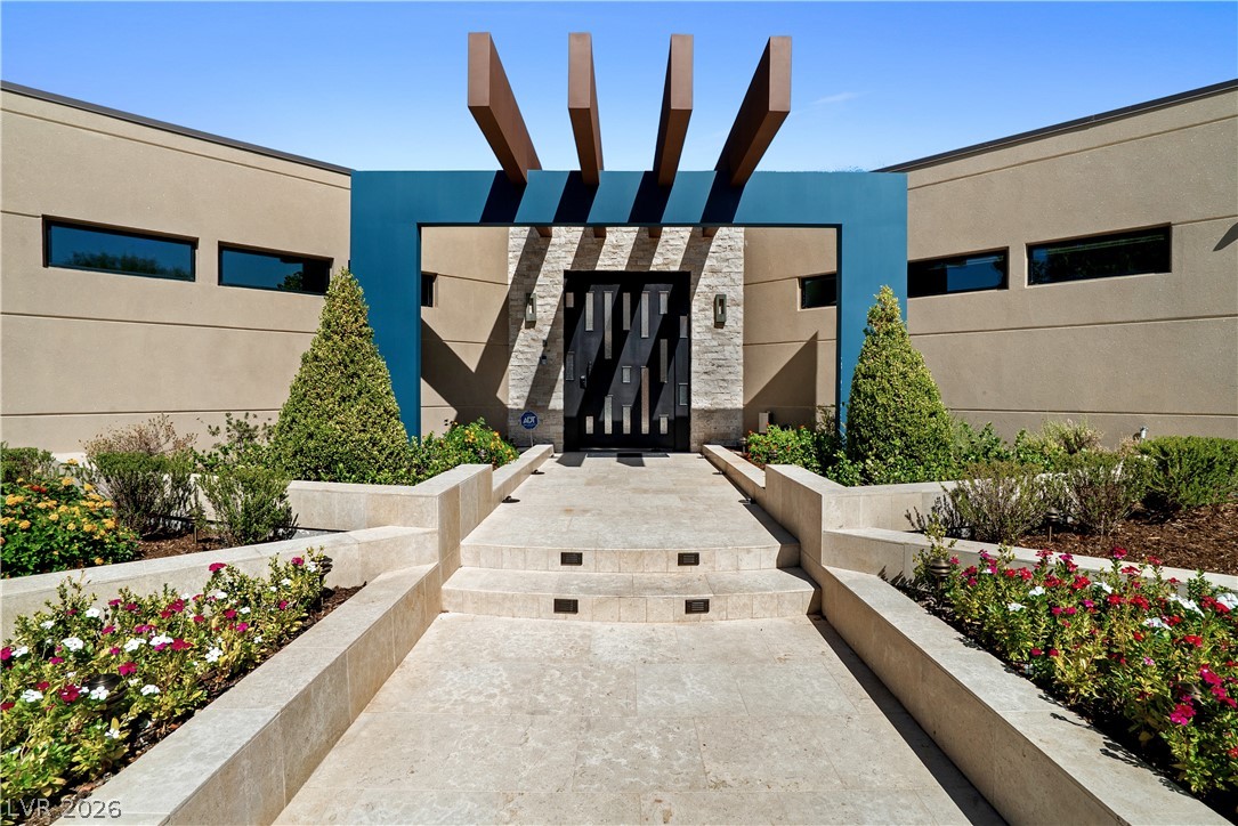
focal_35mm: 16
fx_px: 550
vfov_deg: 73.8
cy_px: 413
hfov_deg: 96.7
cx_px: 619
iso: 500
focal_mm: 16
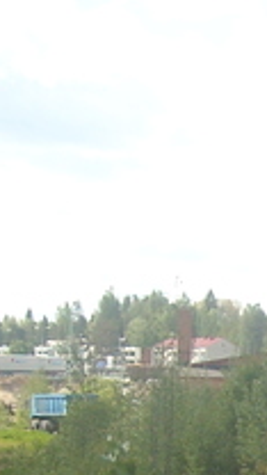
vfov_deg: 11.4
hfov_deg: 6.1
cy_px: 655
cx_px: 842
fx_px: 2303
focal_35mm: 183
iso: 64
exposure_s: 1/402
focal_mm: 5.7
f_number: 2.8
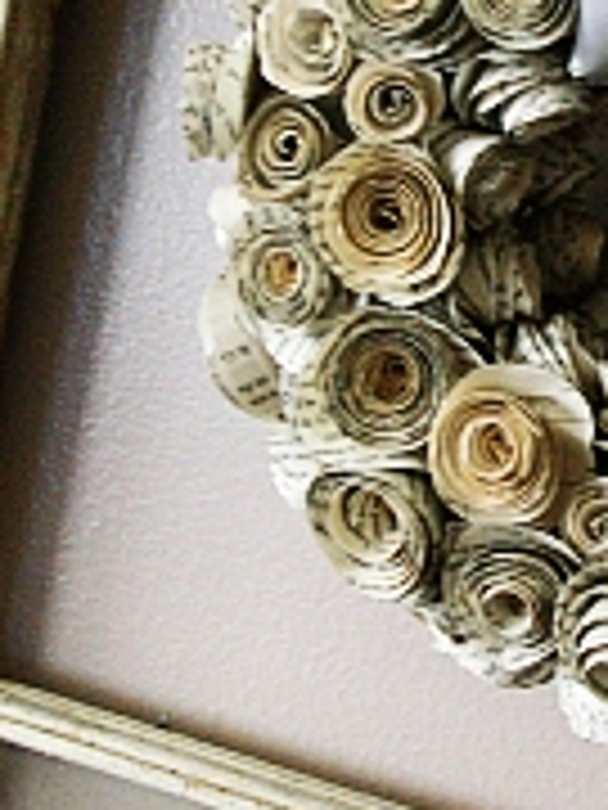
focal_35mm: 125
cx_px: 567
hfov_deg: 11.8
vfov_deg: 15.7
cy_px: 306
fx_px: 2927
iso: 1600
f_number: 8
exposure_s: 1/6
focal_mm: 26
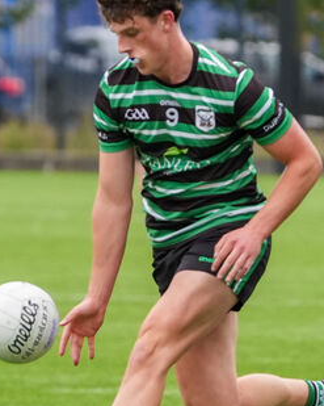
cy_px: 235
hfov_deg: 1.9
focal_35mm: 822
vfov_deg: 2.4
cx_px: 282
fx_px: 9858
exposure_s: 1/800
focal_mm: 338
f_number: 6.3
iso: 3200
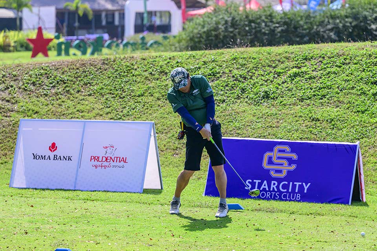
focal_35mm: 115
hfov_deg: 17.8
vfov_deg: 11.9
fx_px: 1204
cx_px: 188
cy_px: 126
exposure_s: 1/10000
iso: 500
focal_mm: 115
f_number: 2.8
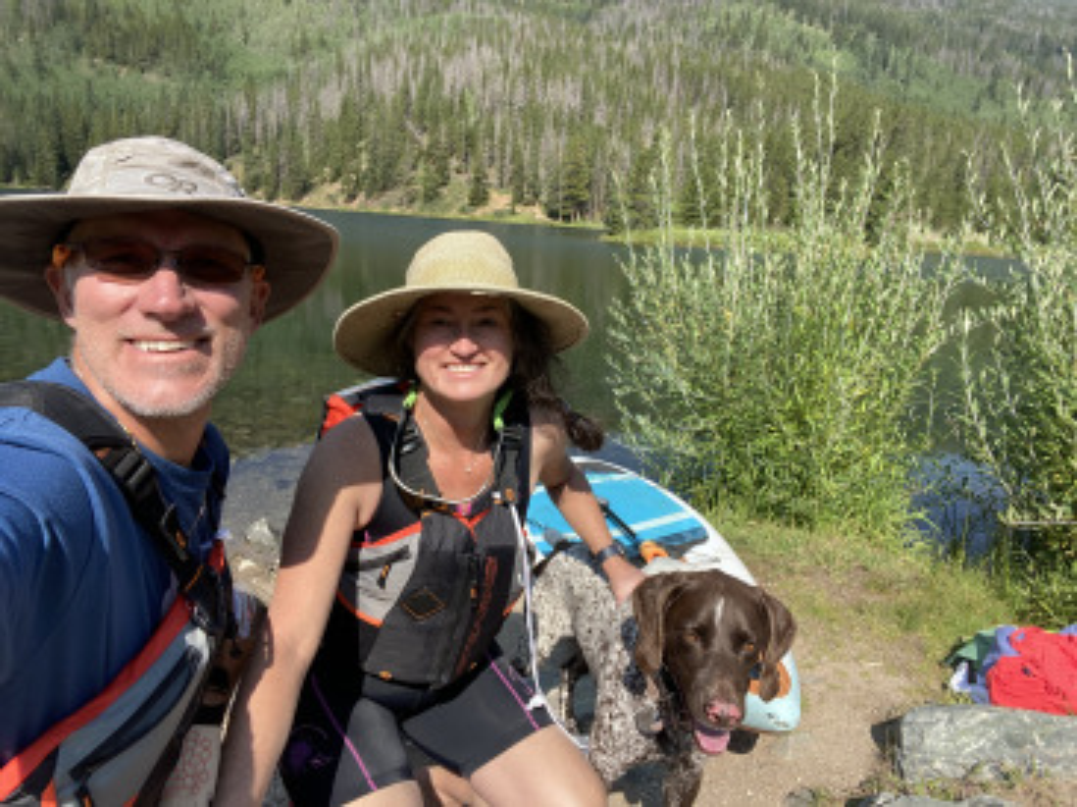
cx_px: 538
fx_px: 715
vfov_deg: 58.8
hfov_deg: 74.0
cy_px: 404
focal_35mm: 23
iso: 25
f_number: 2.2
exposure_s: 1/607
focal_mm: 2.71
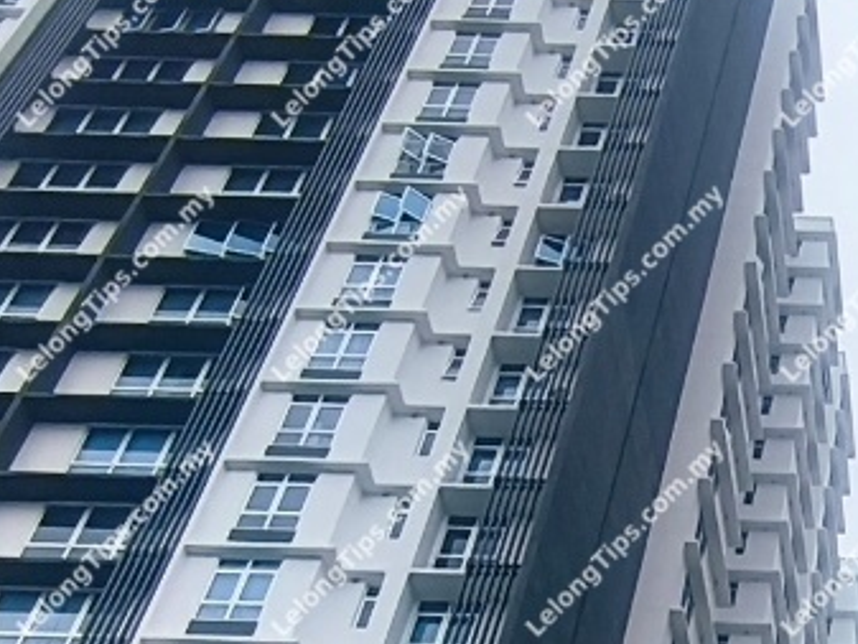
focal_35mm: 68
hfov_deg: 24.3
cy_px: 851
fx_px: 1686
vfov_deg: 19.8
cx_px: 1170
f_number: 2.2
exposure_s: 1/3017
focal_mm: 1.65
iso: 50
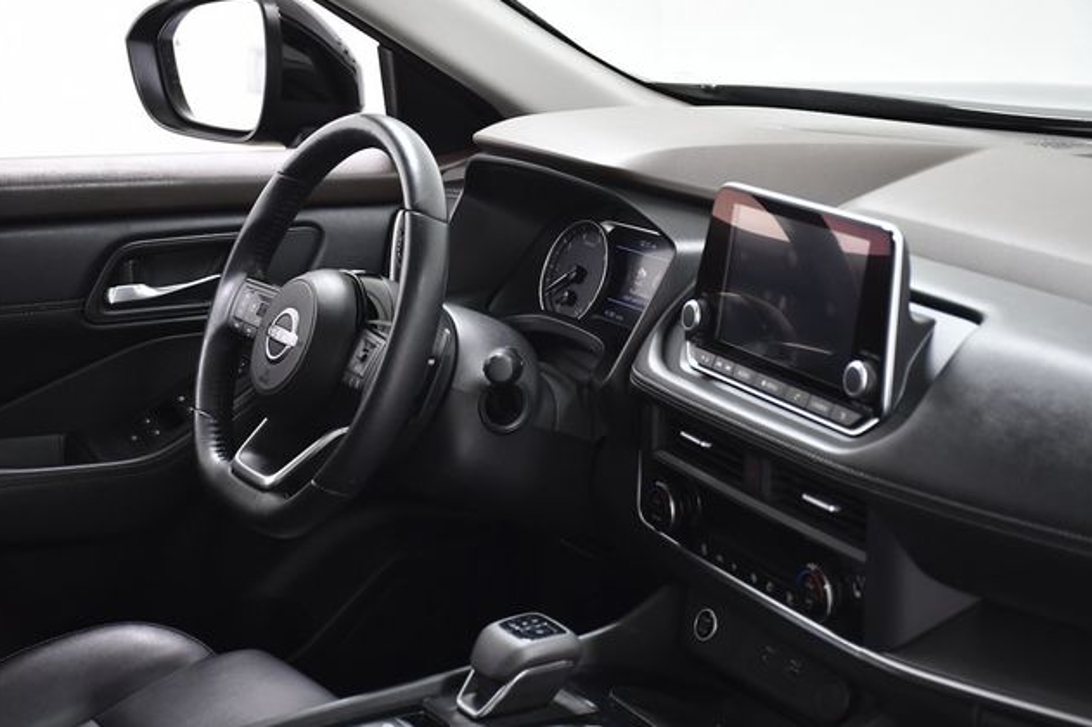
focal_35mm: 68
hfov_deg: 29.7
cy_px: 363
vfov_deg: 20.0
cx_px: 547
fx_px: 2062
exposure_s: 1/100
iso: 1250
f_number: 4.5
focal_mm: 45
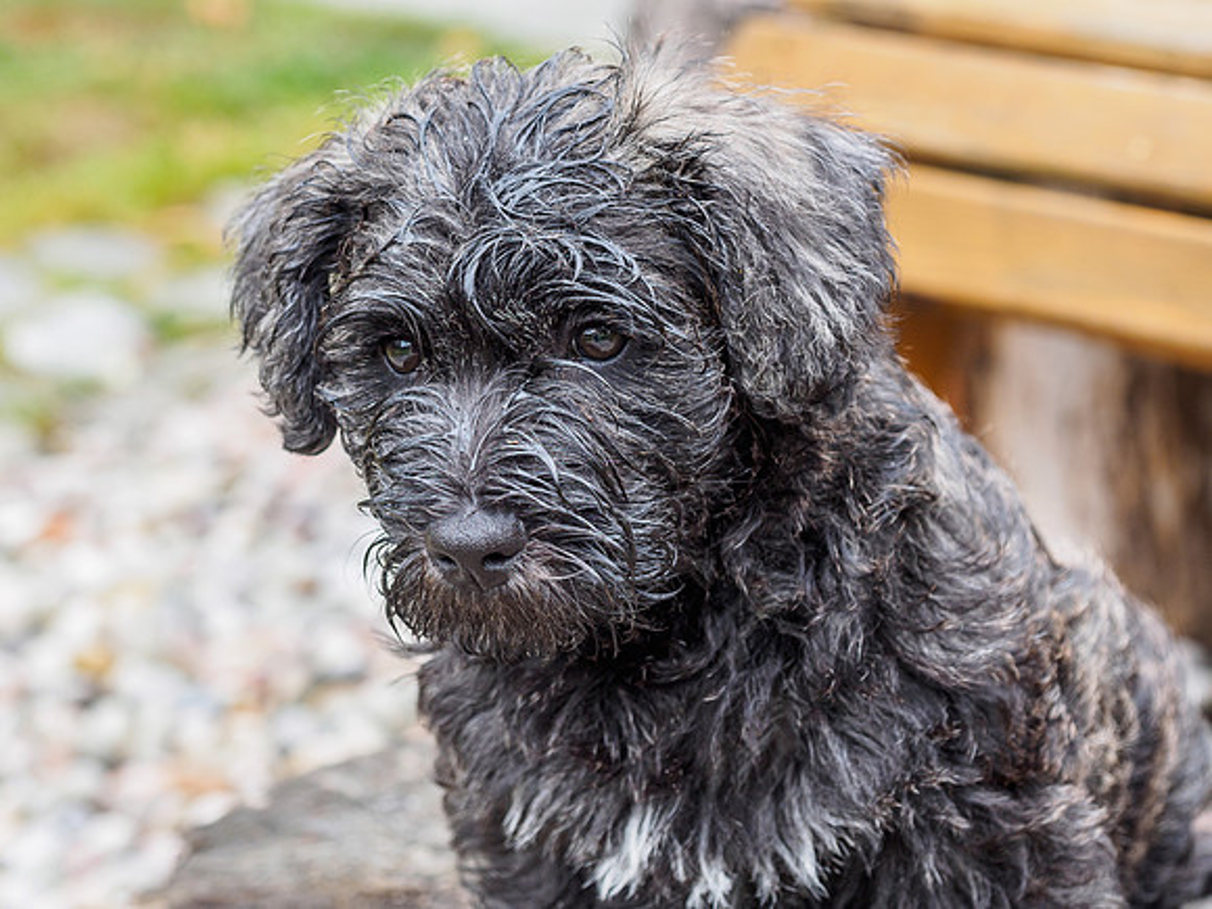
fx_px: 5073
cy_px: 360
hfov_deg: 13.6
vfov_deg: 10.2
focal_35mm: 145
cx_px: 590
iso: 200
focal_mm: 60
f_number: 4
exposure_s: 1/100
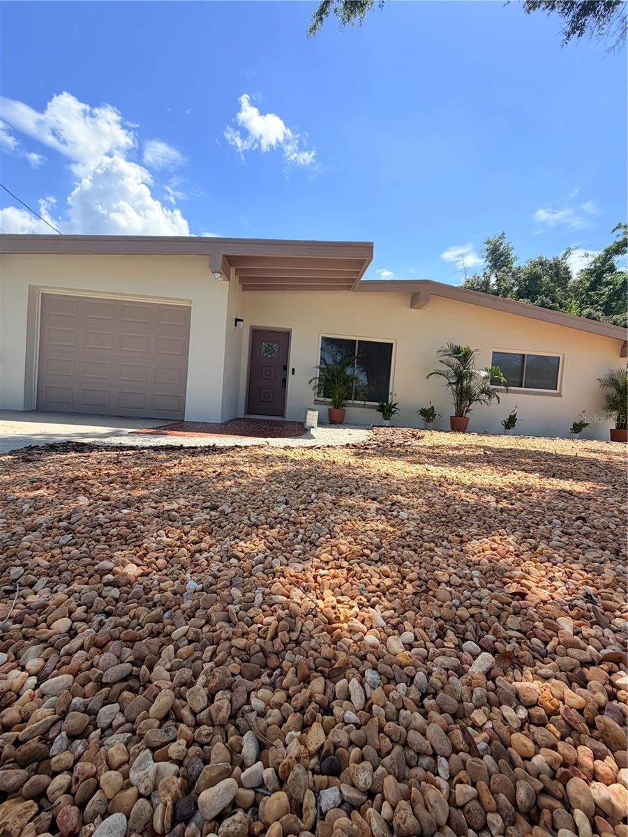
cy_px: 418
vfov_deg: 102.1
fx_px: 339
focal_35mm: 14
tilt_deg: -1.4
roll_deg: -5.1
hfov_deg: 85.7
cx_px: 314
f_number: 2.2
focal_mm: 2.22
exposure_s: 1/770
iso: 25
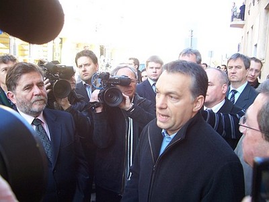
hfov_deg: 54.0
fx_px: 264
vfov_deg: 41.8
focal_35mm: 34
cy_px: 101
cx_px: 134
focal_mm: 5.6
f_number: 2.7
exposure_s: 1/60
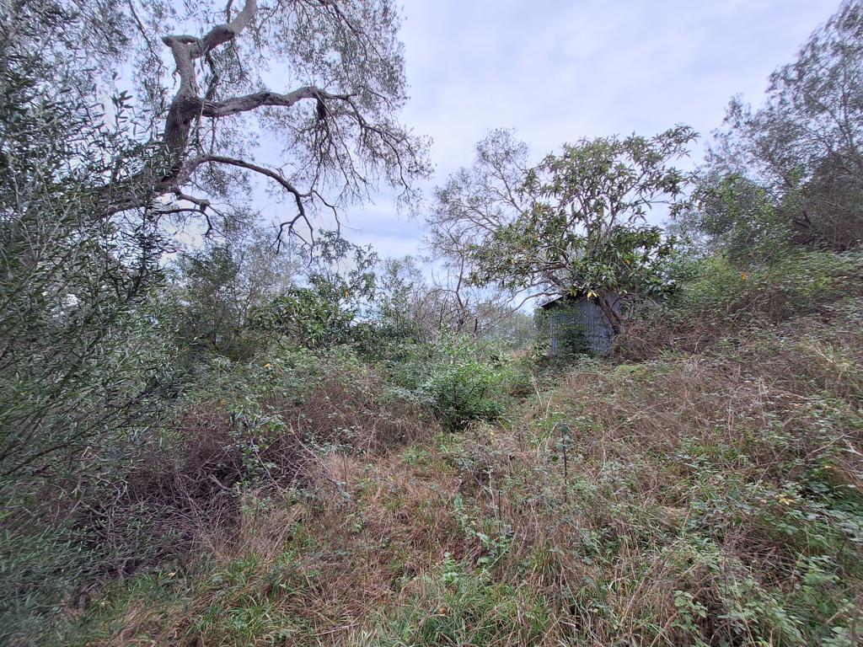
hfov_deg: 106.2
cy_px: 324
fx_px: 324
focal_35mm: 13
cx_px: 432
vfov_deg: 89.9
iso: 50
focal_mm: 1.74
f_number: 2.2
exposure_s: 1/120
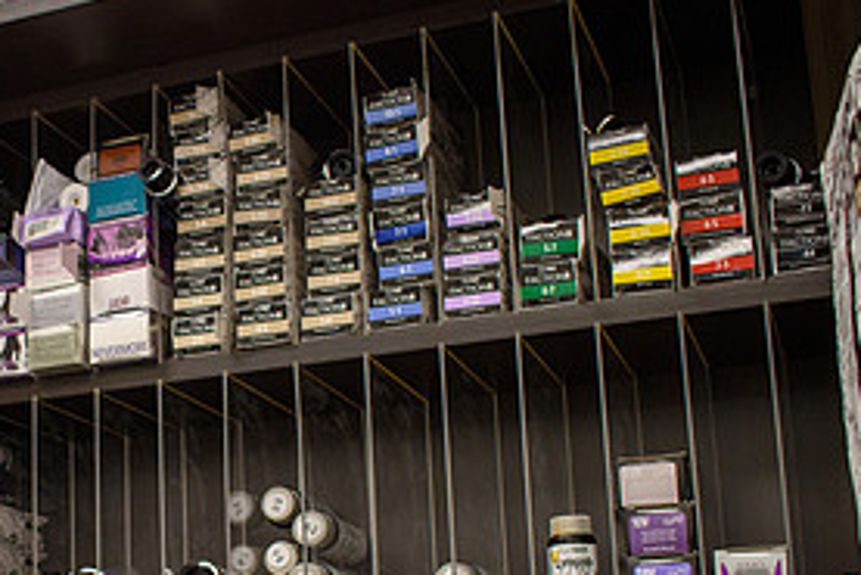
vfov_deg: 20.4
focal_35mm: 66
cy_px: 468
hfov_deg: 29.3
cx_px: 90
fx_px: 1579
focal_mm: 21
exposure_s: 1/60
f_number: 4
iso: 800
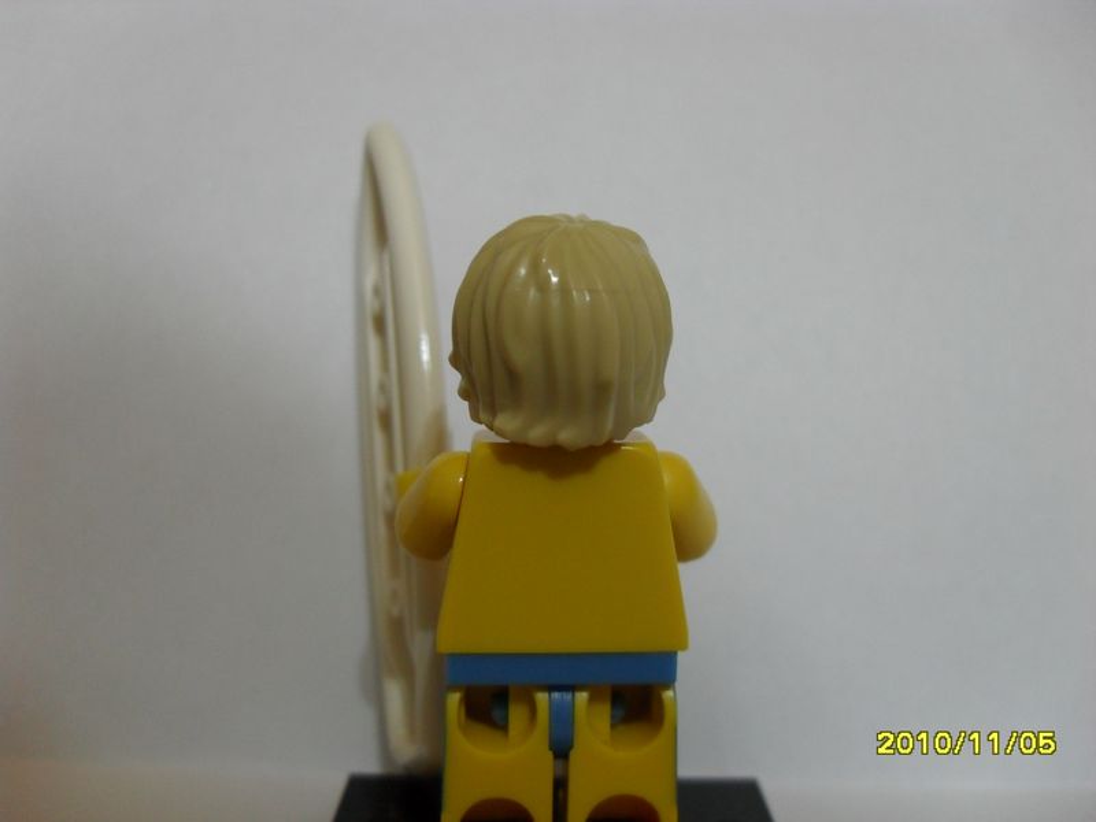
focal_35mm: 35
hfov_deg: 52.6
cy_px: 411
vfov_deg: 40.7
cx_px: 548
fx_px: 1108
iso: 200
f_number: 2.8
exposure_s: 1/20
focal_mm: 6.2
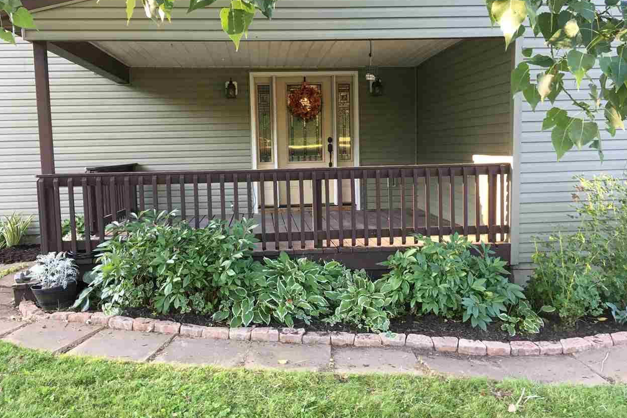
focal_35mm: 31
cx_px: 310
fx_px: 540
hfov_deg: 60.3
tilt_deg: -5.9
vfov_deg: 42.3
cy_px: 194
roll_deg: +0.6
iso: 32
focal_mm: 4.15
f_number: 2.2
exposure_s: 1/30
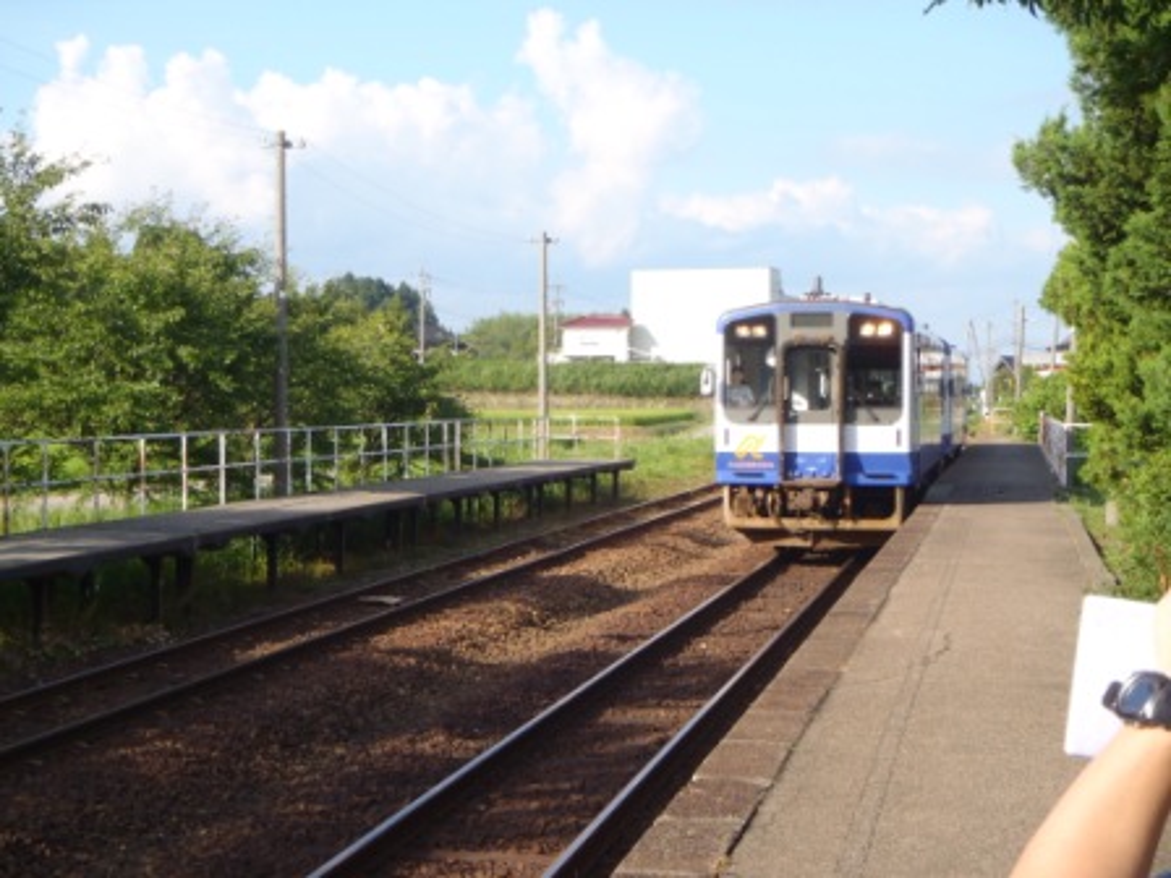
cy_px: 439
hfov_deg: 30.3
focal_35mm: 64
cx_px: 586
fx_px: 2165
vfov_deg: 22.9
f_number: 5.4
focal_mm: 11.43
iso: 80
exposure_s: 1/125
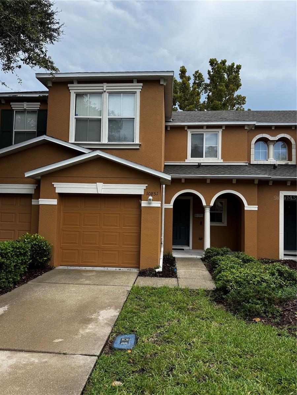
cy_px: 198
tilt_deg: +1.3
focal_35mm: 24
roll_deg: -1.3
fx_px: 275
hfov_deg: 56.8
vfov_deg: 71.6
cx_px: 148
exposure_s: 1/1560
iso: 80
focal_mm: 6.76
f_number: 1.78
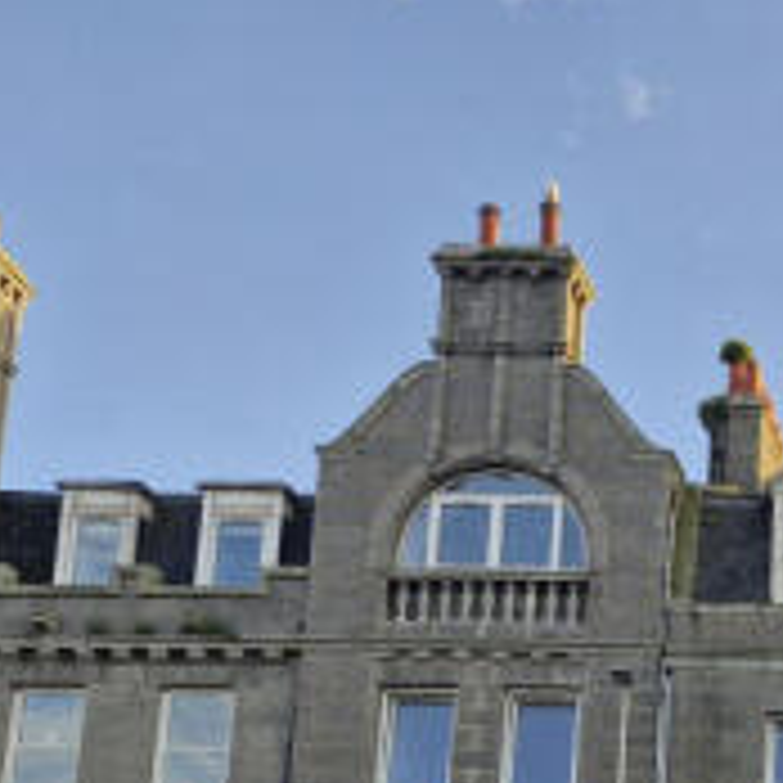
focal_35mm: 68
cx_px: 1015
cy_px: 934
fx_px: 1740
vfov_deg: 23.3
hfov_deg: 22.7
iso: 50
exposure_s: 1/365
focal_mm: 5.54
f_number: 1.8
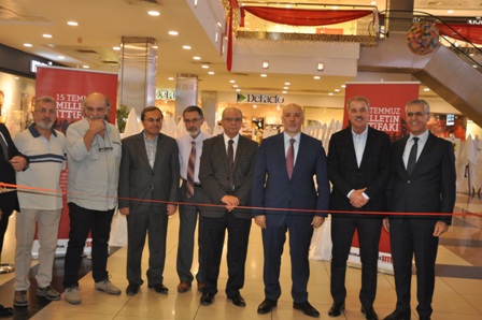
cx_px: 241
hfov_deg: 48.0
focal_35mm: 40
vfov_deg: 33.0
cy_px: 160
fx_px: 542
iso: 800
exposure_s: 1/60
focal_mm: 27
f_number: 3.8
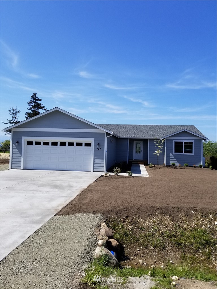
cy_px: 144
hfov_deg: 53.1
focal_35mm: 26
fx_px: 217
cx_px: 108
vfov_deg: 67.3
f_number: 1.7
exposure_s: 1/2912
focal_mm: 4.25
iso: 50
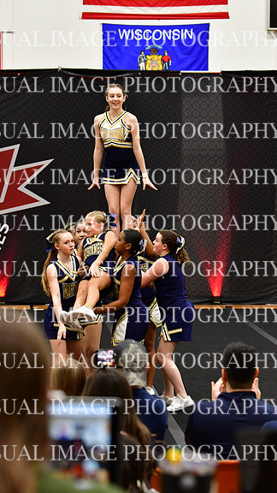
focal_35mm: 134
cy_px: 246
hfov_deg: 9.1
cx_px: 118
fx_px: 1750
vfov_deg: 16.0
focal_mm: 85
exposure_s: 1/400
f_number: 4
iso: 4000
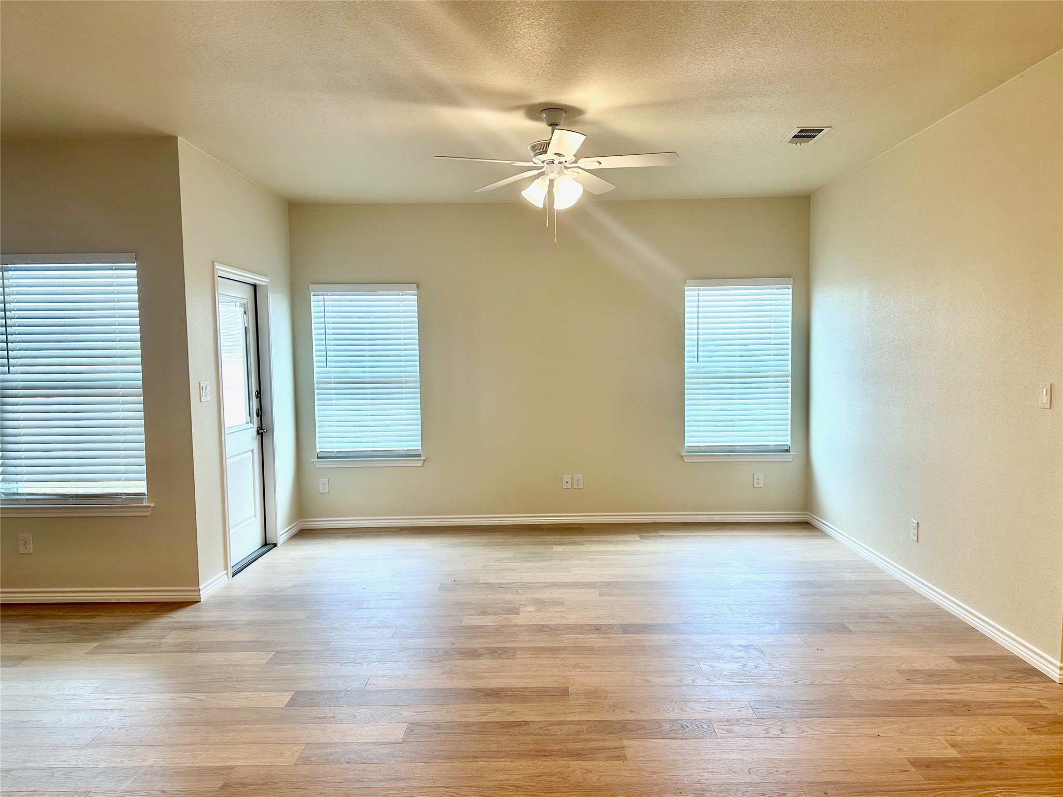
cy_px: 398
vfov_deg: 56.8
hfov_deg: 71.6
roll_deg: -0.1
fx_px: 737
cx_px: 532
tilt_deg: -3.5
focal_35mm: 24
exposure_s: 1/120
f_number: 1.78
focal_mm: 6.86
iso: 80
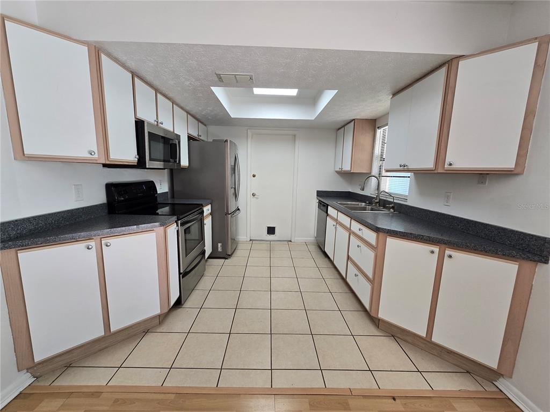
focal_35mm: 13
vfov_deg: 89.9
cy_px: 206
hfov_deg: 106.2
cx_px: 275
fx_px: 207
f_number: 2.2
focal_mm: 2.2
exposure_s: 1/60
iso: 80
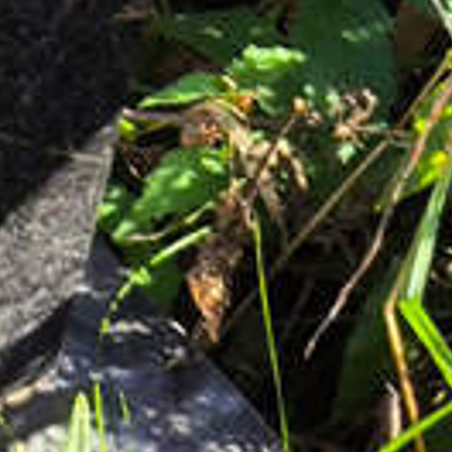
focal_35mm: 267
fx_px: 3944
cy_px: -411
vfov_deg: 6.4
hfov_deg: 6.2
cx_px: -755
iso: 50
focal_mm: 4.71
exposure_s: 1/168
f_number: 1.7
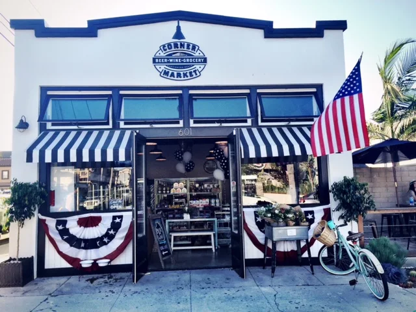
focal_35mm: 29
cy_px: 156
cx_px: 208
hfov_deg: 61.7
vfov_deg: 48.2
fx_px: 349
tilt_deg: +6.6
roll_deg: +0.8
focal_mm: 4.15
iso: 32
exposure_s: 1/416
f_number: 2.2
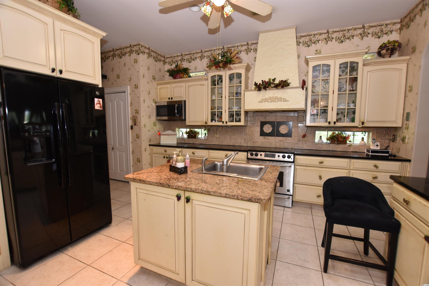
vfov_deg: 77.3
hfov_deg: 100.4
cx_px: 214
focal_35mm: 15
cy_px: 143
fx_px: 179
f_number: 5
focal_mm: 10
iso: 640
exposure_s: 1/60
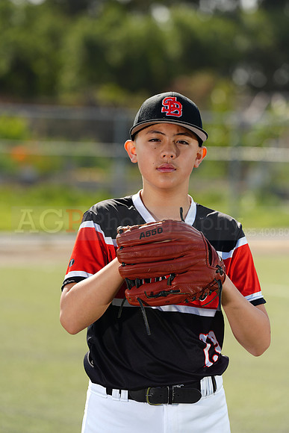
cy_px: 216
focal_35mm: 200
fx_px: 2407
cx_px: 144
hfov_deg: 6.9
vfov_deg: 10.3
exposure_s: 1/250
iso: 64
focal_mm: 200
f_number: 5
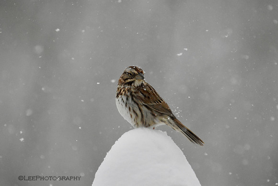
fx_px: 4634
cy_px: 93
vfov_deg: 2.3
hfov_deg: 3.4
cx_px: 139
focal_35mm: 600
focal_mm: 400
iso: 5000
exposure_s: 1/4000
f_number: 6.3
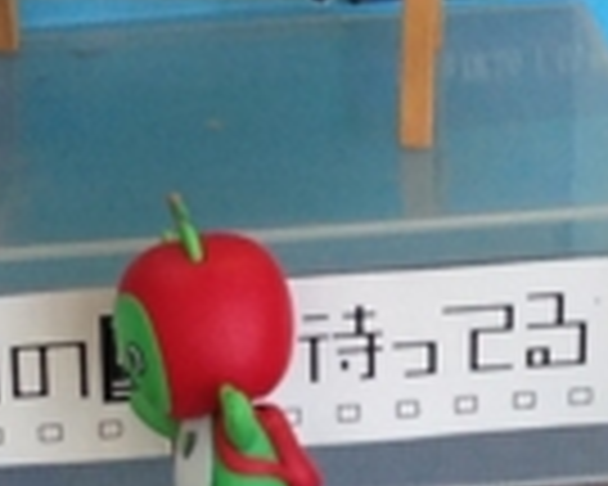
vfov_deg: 6.3
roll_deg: +0.5
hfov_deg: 7.9
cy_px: 688
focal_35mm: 245
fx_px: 4409
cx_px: 468
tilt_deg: -29.8
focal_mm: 4.12
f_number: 2.4
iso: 50
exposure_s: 1/120
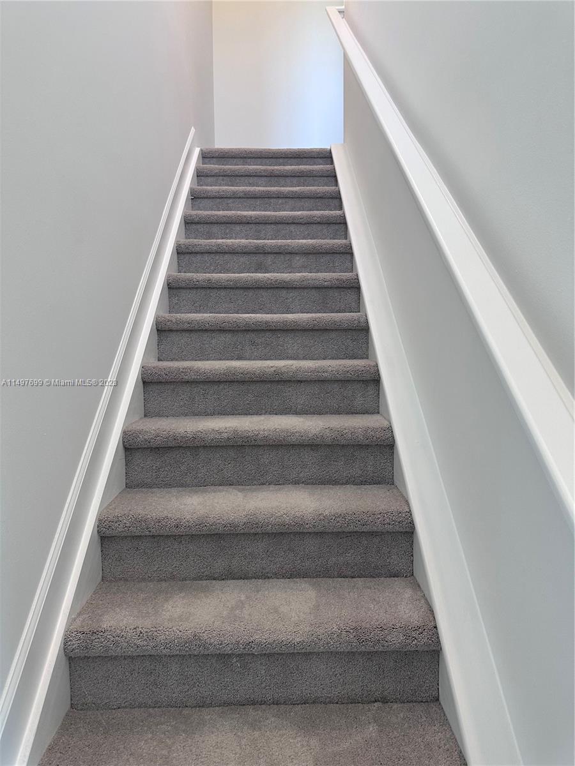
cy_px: 383
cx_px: 288
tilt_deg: -4.7
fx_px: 532
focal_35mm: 24
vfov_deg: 71.6
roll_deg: -0.6
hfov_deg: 56.8
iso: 125
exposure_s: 1/60
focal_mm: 6.86
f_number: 1.78
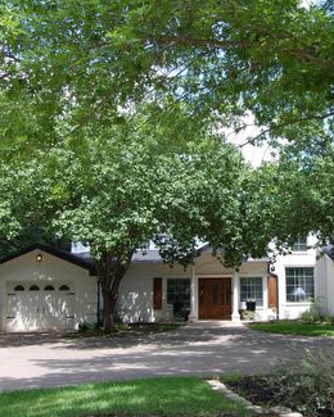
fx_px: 482
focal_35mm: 39
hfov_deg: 37.3
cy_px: 210
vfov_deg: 46.8
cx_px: 252
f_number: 7.1
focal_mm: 18
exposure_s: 1/200
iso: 200
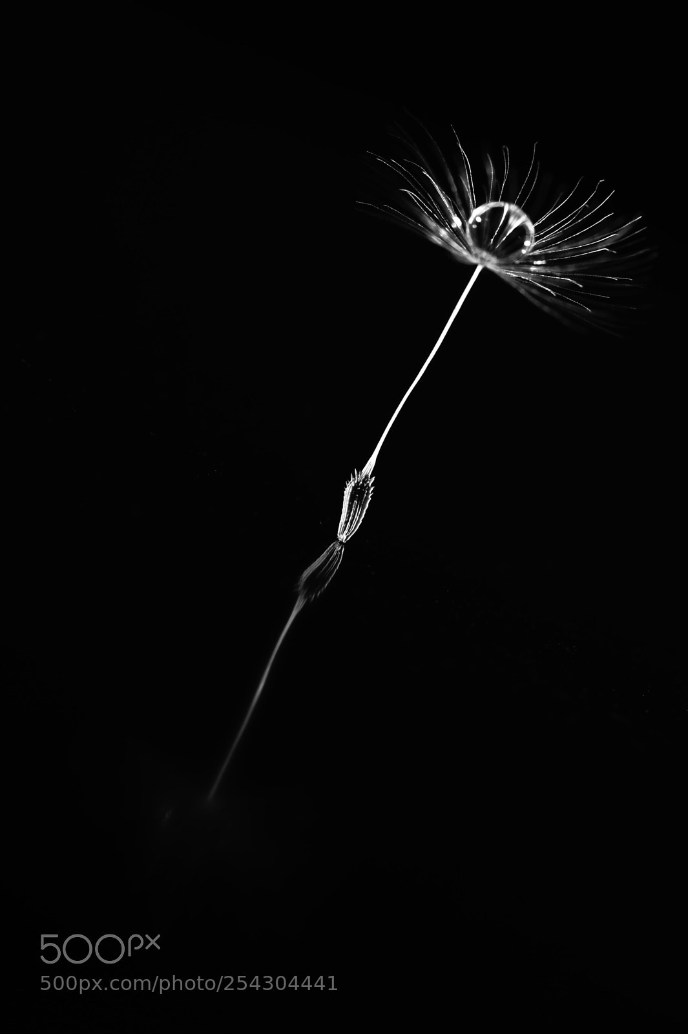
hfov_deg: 13.0
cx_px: 344
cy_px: 517
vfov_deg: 19.5
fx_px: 3013
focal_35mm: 105
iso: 200
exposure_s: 1/200
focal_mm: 105
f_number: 16
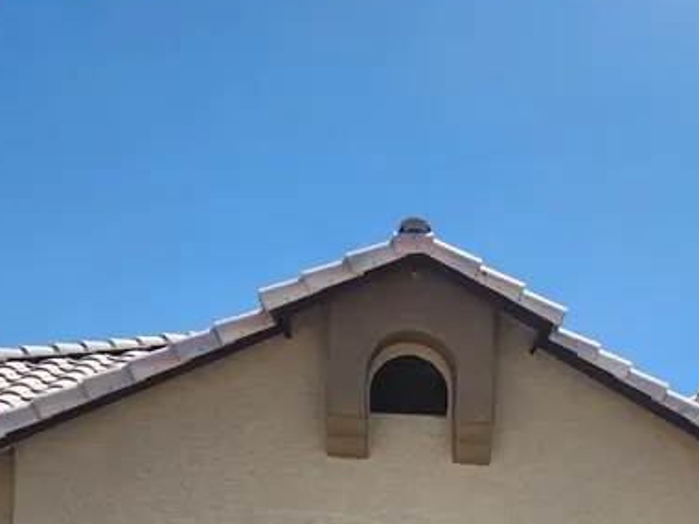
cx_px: 533
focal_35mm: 62
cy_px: 684
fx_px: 1252
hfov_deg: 30.6
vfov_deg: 21.4
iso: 20
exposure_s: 1/2192
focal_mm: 5.4
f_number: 1.8
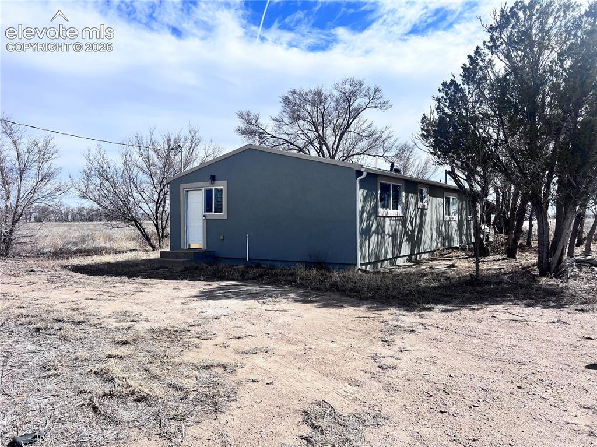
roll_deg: +1.0
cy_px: 224
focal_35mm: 26
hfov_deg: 67.3
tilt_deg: -0.5
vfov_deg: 53.0
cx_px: 298
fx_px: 448
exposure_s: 1/5882
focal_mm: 5.7
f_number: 1.5
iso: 50
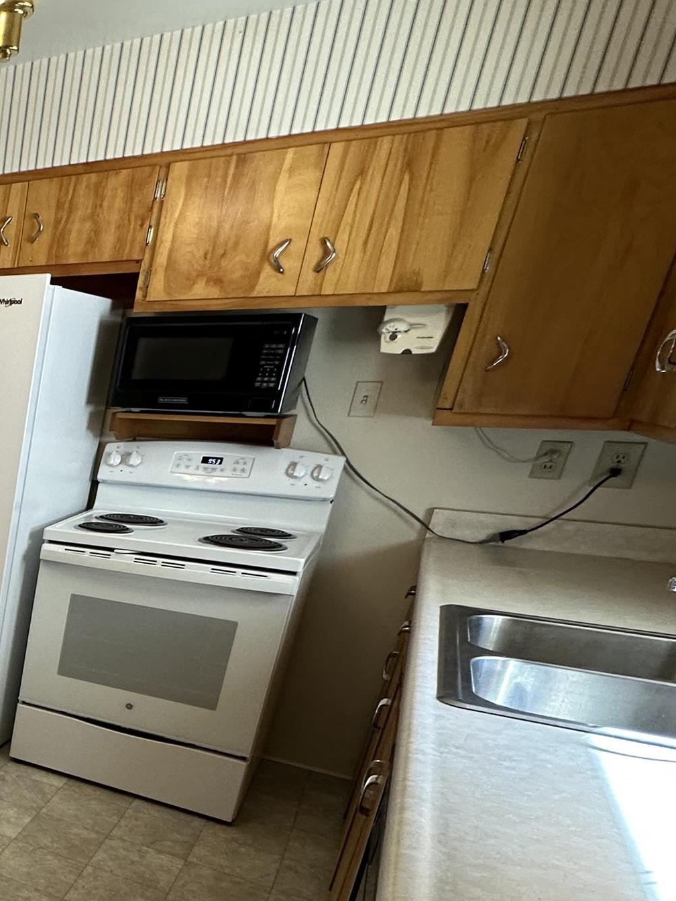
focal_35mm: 32
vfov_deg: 54.1
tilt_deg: -22.0
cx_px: -299
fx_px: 833
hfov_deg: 29.7
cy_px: 678
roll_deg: -0.6
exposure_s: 1/120
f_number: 2.2
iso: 160
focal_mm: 2.22
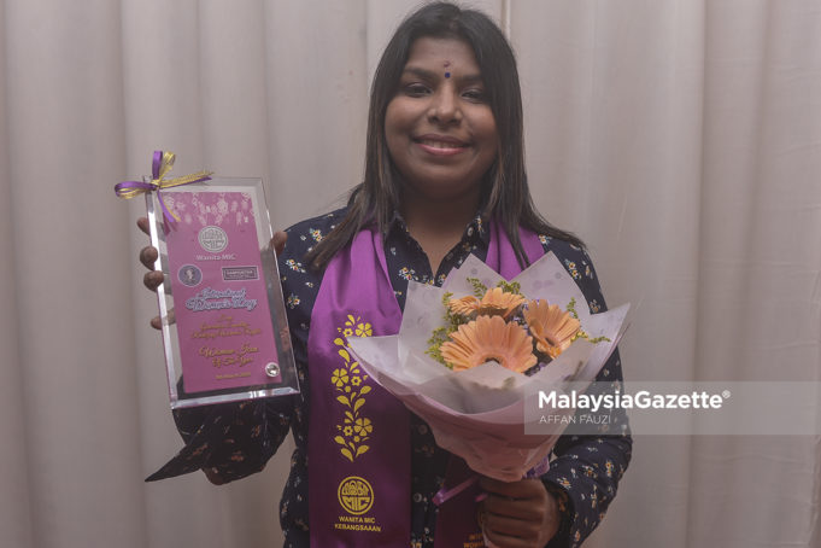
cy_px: 274
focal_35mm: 31
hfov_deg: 60.3
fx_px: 707
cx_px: 410
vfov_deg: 42.3
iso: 320
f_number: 5
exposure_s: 1/800
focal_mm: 31
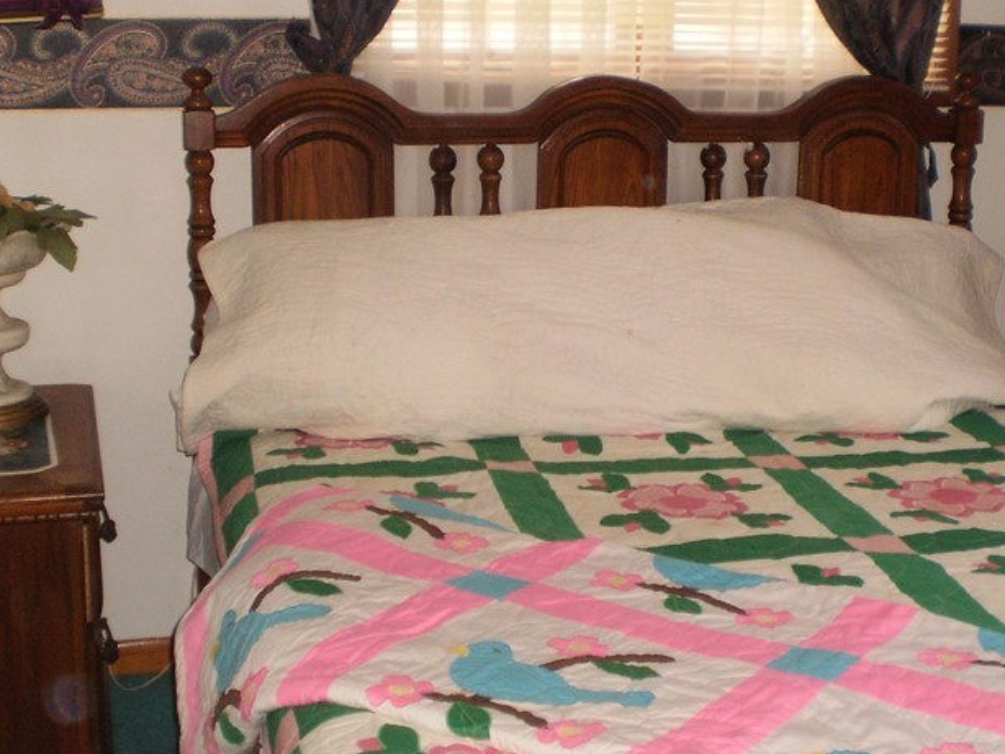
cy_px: 355
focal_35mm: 60
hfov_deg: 32.0
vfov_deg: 24.4
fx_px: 1743
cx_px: 619
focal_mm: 6.3
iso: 160
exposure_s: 1/30
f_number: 3.1
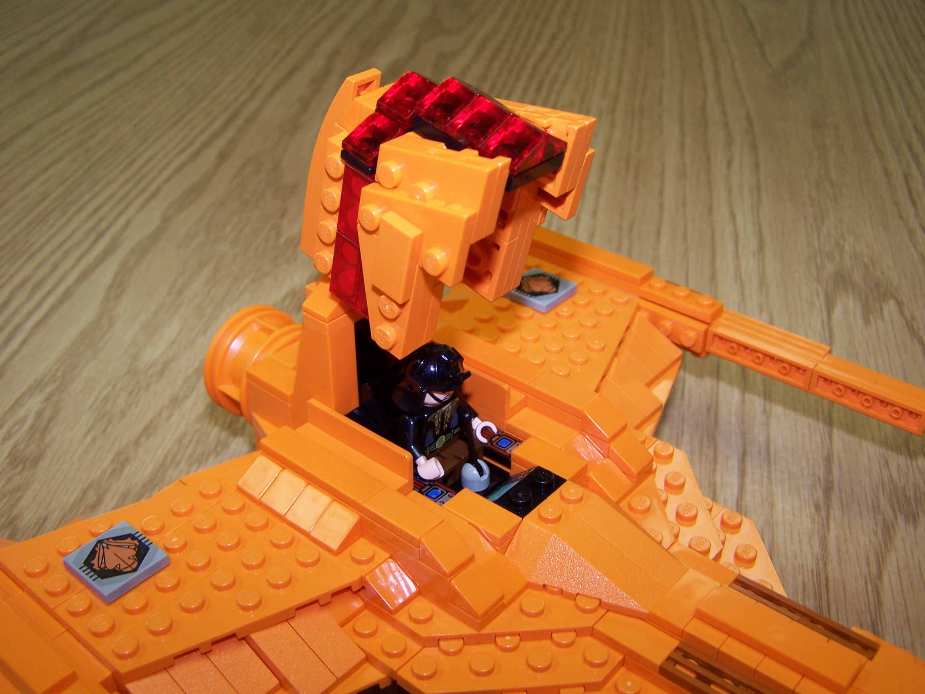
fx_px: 1015
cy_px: 347
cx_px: 462
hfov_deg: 49.0
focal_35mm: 38
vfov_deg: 37.7
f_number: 2.8
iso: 80
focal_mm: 6.3
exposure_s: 1/60
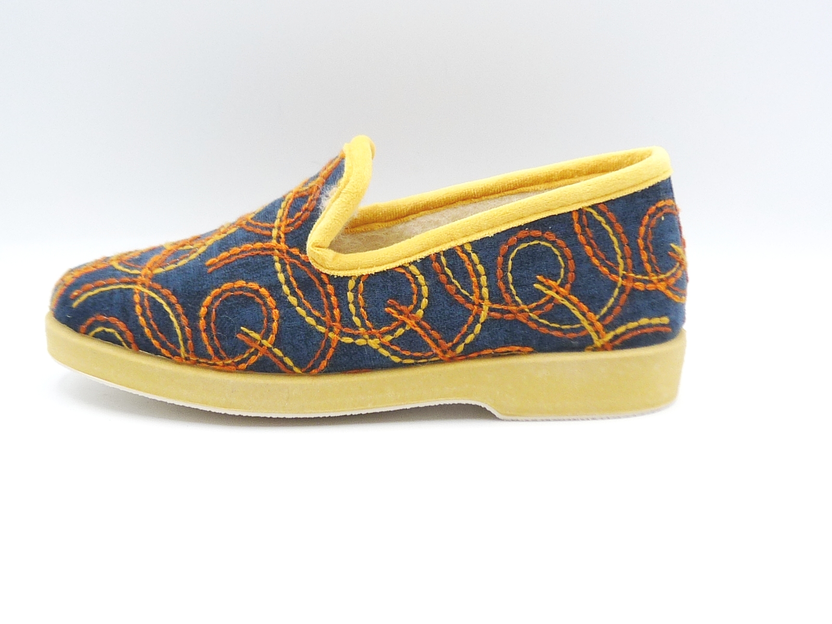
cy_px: 312
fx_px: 1322
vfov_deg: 26.6
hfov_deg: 34.9
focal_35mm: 55
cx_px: 416
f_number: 4
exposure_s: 1/160
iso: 100
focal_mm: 5.6
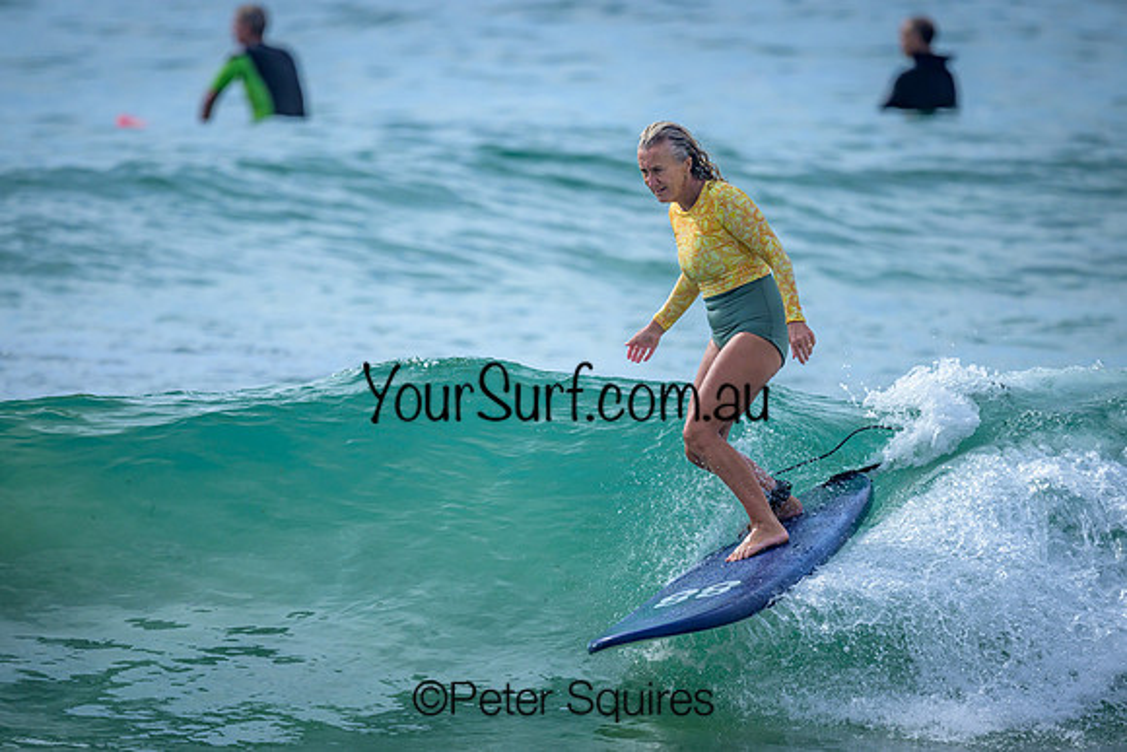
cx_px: 552
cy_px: 378
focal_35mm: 817
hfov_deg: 2.5
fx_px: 25577
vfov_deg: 1.7
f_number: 6.3
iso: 640
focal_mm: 800
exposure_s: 1/3200
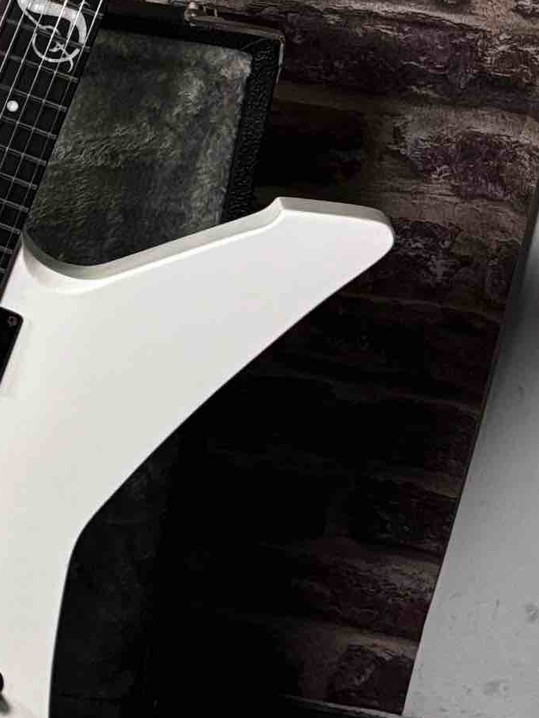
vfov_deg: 16.6
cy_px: -66
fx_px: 2388
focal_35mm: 115
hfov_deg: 11.4
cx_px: -604
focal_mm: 5.96
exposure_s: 1/113
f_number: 1.6
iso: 125
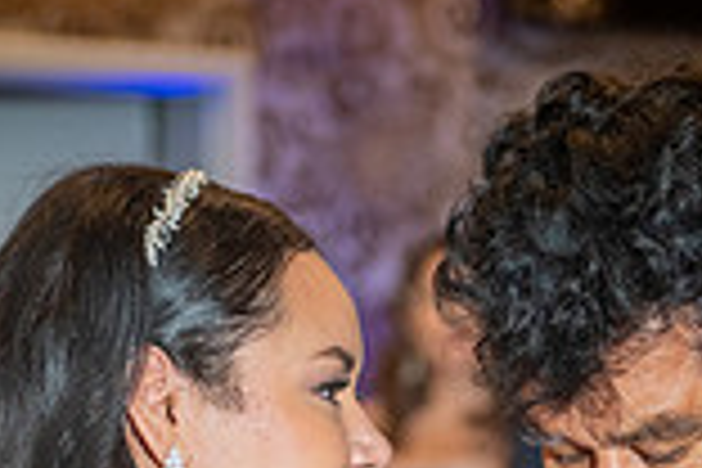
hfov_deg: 7.9
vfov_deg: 5.2
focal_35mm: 260
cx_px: 531
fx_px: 5070
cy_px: 772
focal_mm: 70
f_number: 2.8
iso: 500
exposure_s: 1/250
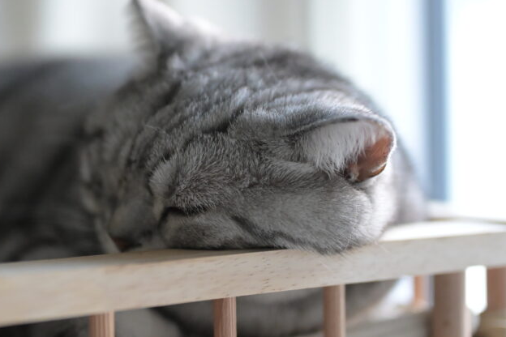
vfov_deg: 16.7
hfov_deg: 24.5
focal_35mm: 82
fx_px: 1152
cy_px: 158
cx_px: 132
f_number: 1.8
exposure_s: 1/1600
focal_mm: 50
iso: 6400
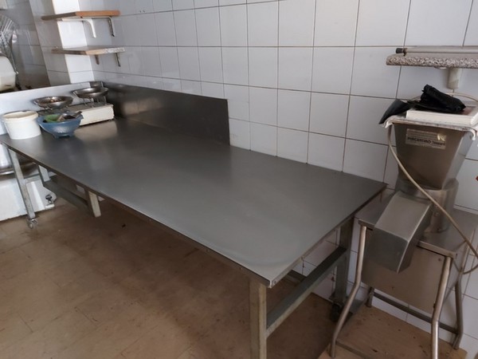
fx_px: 331
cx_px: 239
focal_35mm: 24
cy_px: 180
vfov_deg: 56.8
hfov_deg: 71.6
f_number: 1.8
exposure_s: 1/25
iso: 800
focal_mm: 5.23
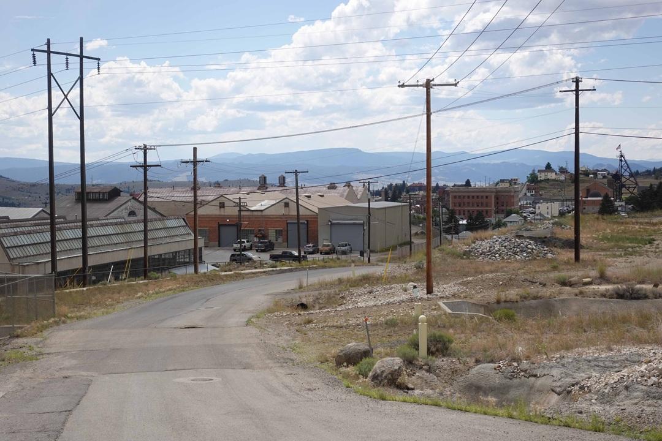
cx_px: 331
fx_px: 1085
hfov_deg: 33.9
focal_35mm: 59
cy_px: 220
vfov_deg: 23.0
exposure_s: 1/320
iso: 125
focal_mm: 21.79
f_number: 2.8
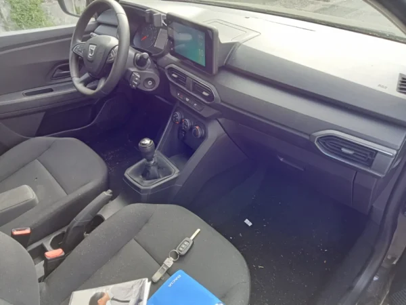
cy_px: 152
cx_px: 203
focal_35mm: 28
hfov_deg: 63.4
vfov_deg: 49.7
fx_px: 328
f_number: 2.2
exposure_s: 1/33.3
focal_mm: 3.46
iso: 106
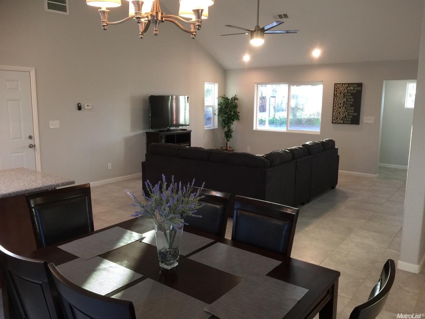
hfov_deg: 61.7
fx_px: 356
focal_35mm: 29
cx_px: 212
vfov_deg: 48.2
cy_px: 160
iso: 50
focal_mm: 4.15
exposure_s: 1/15
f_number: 2.2
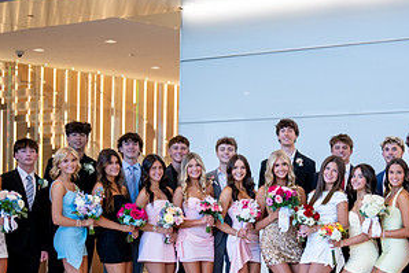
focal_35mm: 102
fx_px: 1159
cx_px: 312
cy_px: 214
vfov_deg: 13.4
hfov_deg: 19.8
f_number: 1.2
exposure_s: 1/500
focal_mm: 50
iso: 500
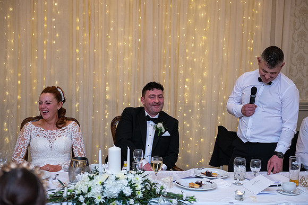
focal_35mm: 62
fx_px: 531
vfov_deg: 21.9
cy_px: 102
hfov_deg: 32.4
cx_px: 154
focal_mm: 62
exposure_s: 1/160
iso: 1000
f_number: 3.5
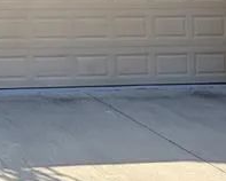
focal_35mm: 71
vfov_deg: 20.4
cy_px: -25
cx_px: -99
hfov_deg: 22.6
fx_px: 475
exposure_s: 1/864
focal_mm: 2.22
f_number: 2.2
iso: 64
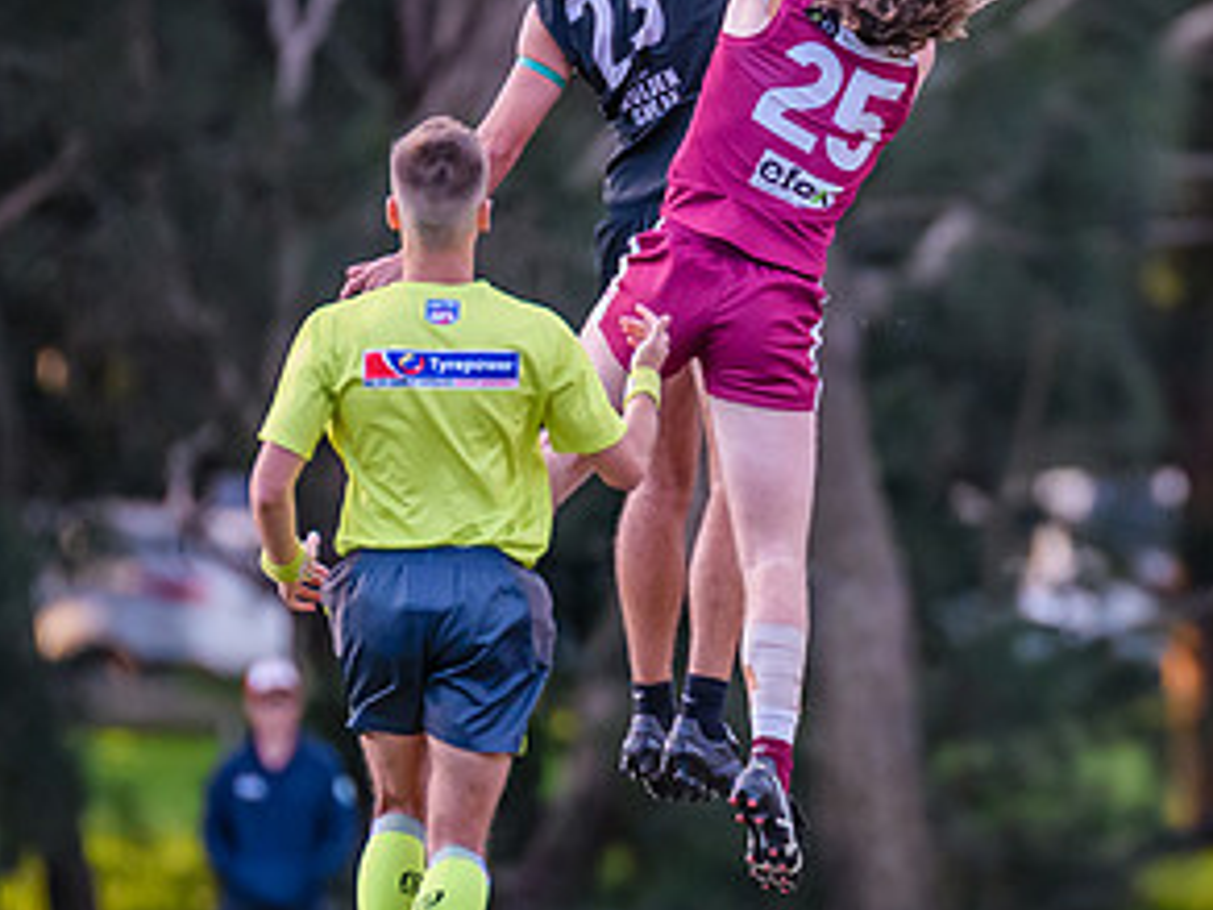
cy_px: 421
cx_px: 943
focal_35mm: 961
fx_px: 33675
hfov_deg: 2.1
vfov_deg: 1.5
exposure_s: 1/1250
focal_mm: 300
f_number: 2.8
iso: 1800
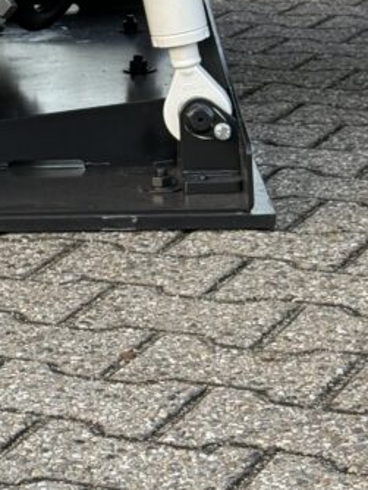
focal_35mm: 147
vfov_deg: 12.9
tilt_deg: -2.7
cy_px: -175
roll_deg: +1.7
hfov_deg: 9.8
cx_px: -170
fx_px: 2081
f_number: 1.78
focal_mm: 6.76
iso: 160
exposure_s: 1/236
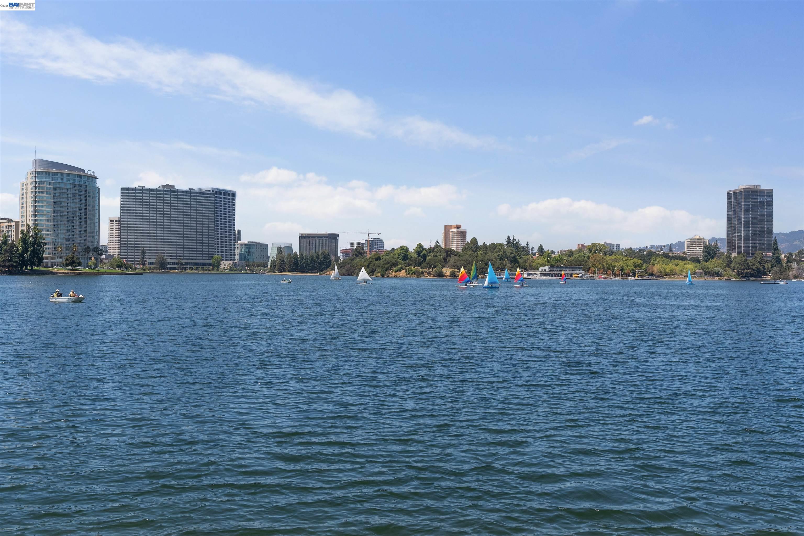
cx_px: 402
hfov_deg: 54.4
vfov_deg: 37.9
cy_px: 268
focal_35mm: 35
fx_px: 782
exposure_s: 1/400
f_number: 10
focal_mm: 35
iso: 200
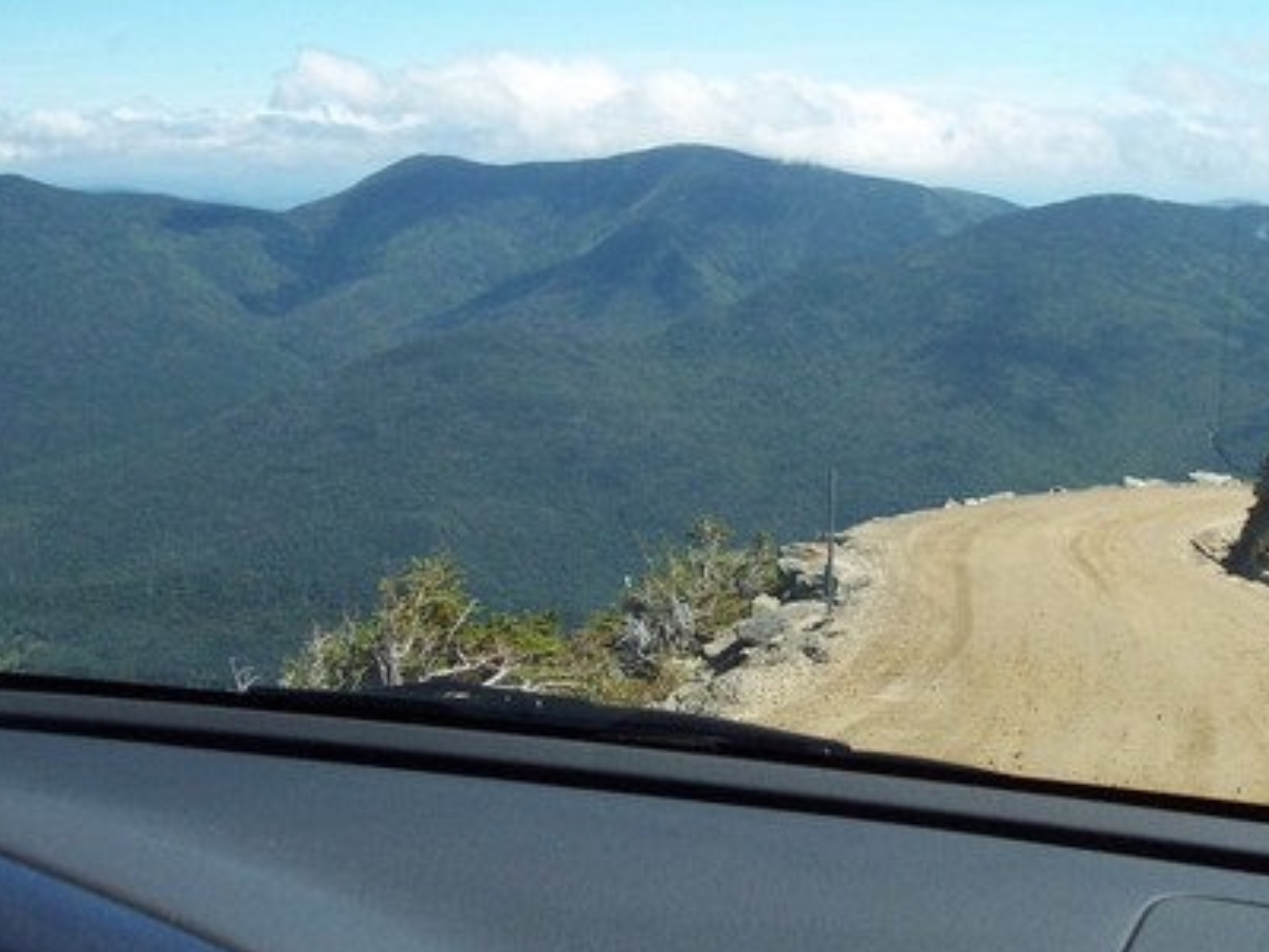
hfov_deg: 33.5
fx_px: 2090
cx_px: 831
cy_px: 381
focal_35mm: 57
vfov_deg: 25.6
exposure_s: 1/500
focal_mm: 8
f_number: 4.8
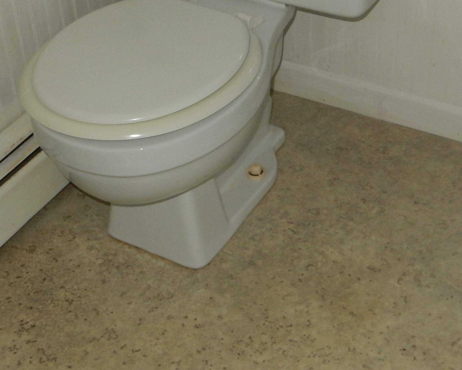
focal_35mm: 67
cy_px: 61
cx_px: 324
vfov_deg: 22.4
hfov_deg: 28.0
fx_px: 916
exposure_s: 1/30
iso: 200
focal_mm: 5.4
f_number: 4
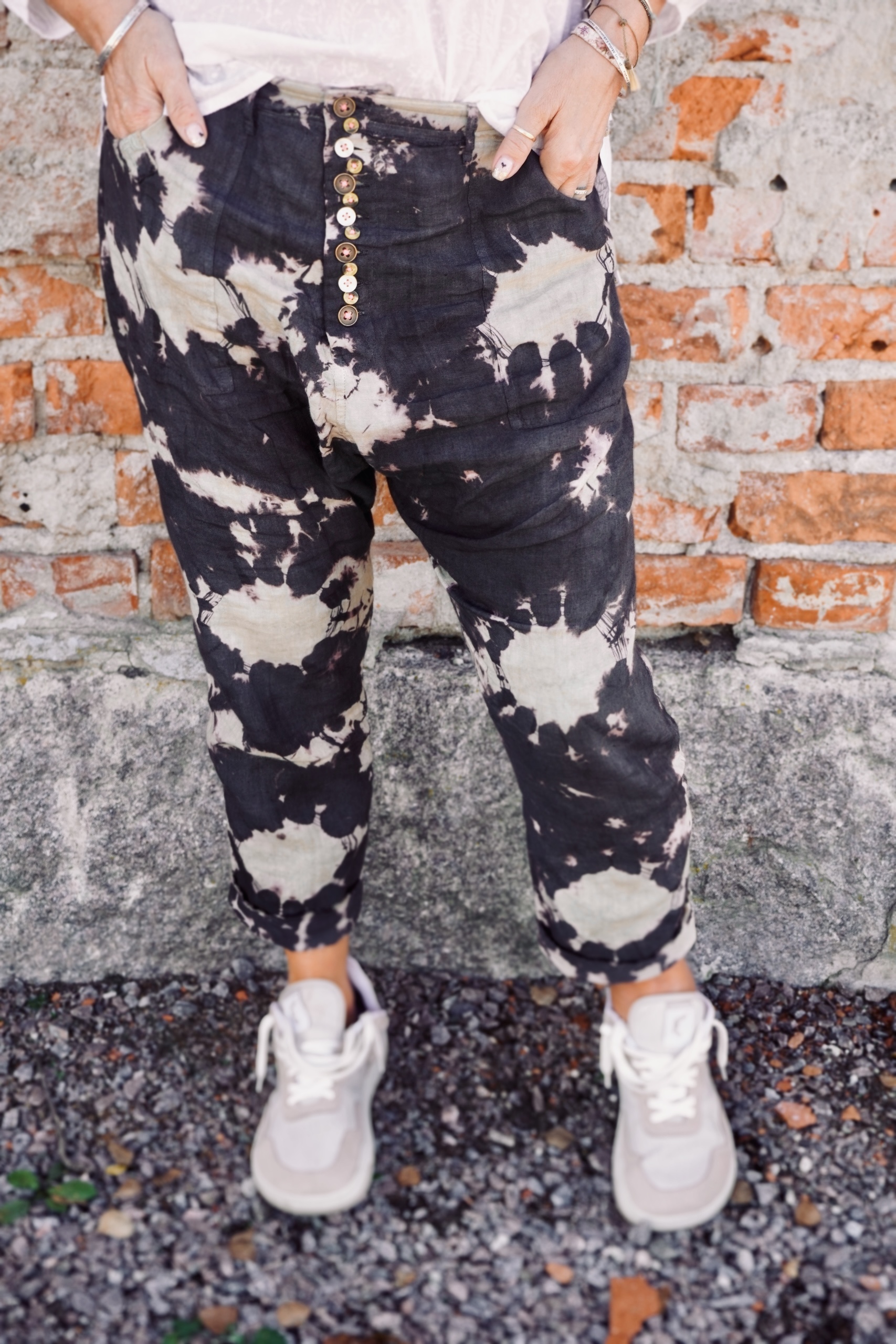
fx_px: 2184
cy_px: 672
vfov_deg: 34.2
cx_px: 448
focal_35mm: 58
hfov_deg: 23.2
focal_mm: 39
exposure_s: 1/160
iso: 250
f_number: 5.6
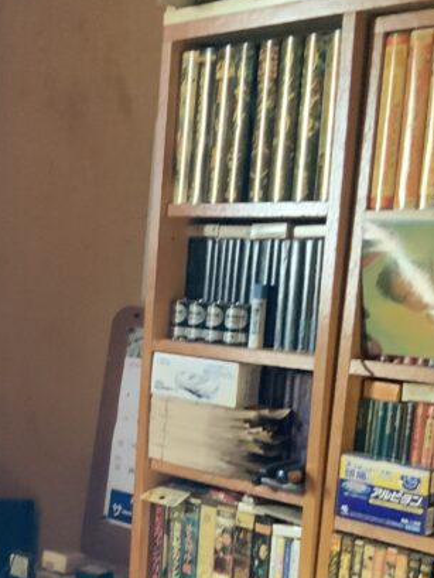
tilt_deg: -8.4
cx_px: -66
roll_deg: -1.6
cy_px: 411
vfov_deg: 28.3
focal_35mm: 68
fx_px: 1136
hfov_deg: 20.4
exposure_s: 1/30
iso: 400
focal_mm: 3
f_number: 1.8
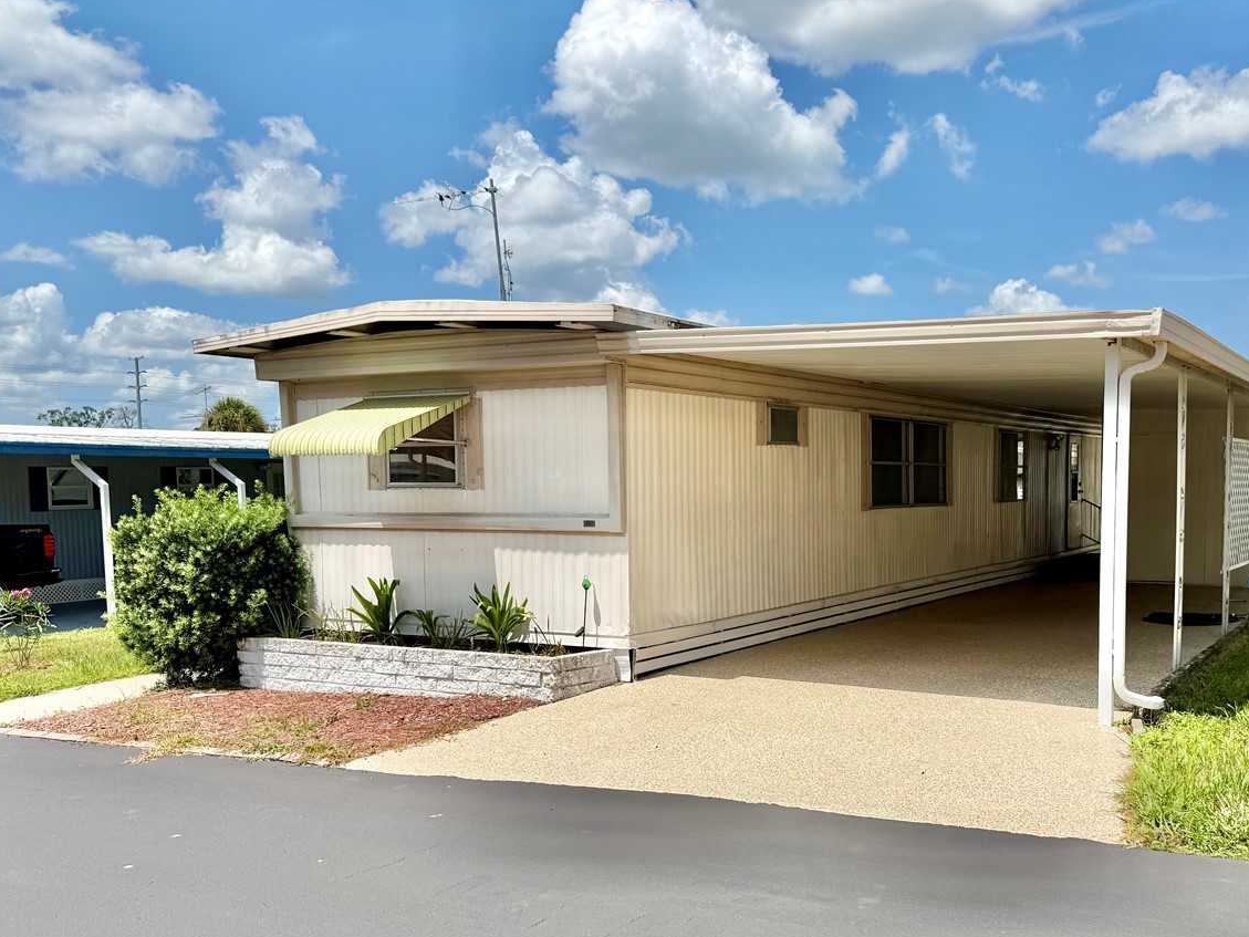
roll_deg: +0.9
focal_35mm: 34
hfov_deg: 53.6
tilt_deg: -3.8
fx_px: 1227
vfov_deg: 41.5
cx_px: 751
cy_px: 582
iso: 80
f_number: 1.78
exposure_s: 1/7353
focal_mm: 6.76
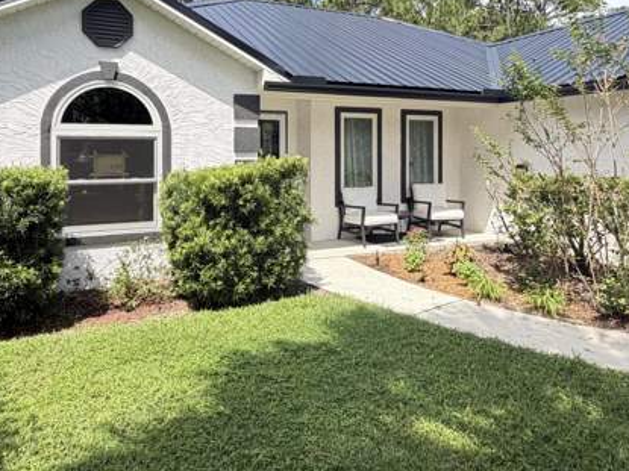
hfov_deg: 65.3
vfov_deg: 50.3
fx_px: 490
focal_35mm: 27
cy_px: 151
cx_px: 305
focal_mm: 2.22
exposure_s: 1/502
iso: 64
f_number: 2.2
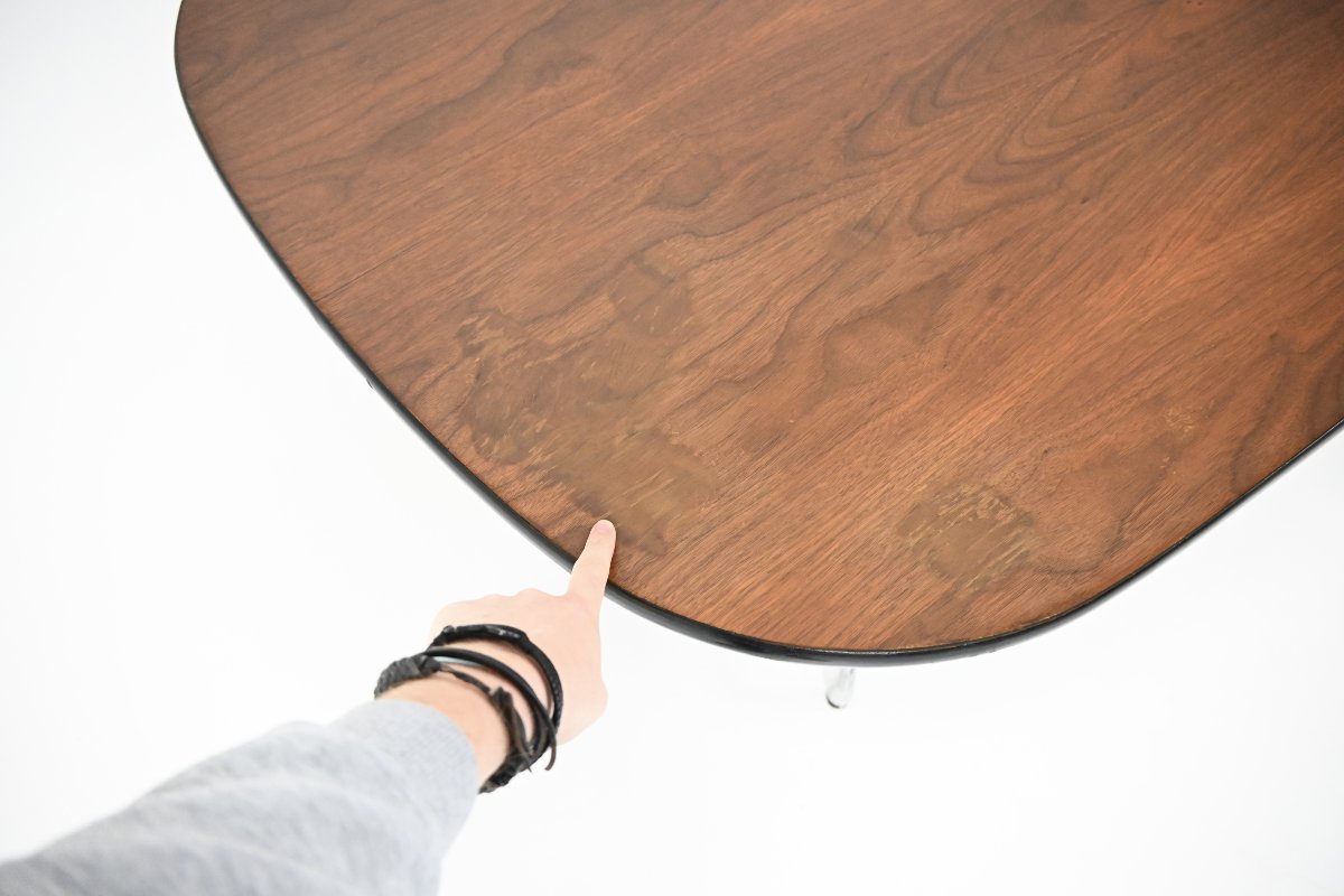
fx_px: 1008
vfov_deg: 47.9
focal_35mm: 27
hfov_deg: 67.4
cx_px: 672
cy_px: 448
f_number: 3.5
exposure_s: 1/125
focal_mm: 18
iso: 3600
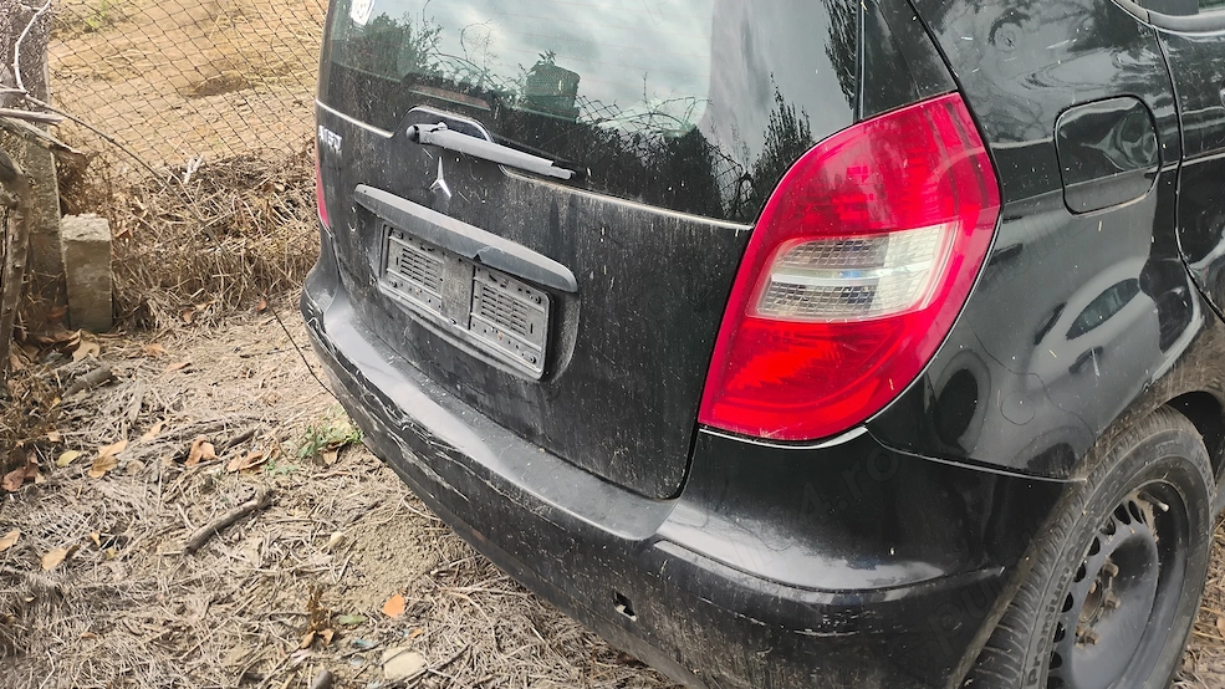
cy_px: 249
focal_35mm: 31
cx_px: 621
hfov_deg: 62.6
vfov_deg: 37.5
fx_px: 1007
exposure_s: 1/100
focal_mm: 4.26
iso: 100
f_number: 1.8
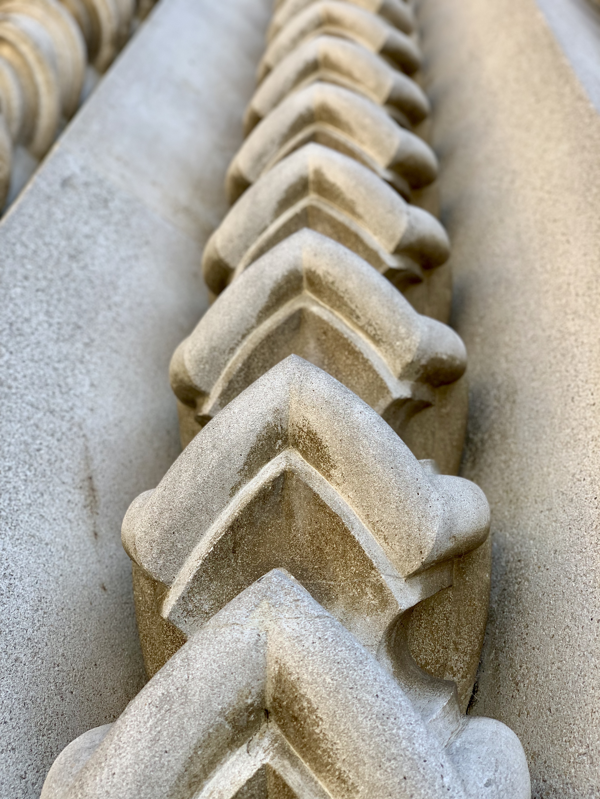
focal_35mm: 52
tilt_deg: +61.0
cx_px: 300
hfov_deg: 28.0
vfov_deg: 36.8
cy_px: 400
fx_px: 1202
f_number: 2.4
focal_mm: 6
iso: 16
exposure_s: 1/134
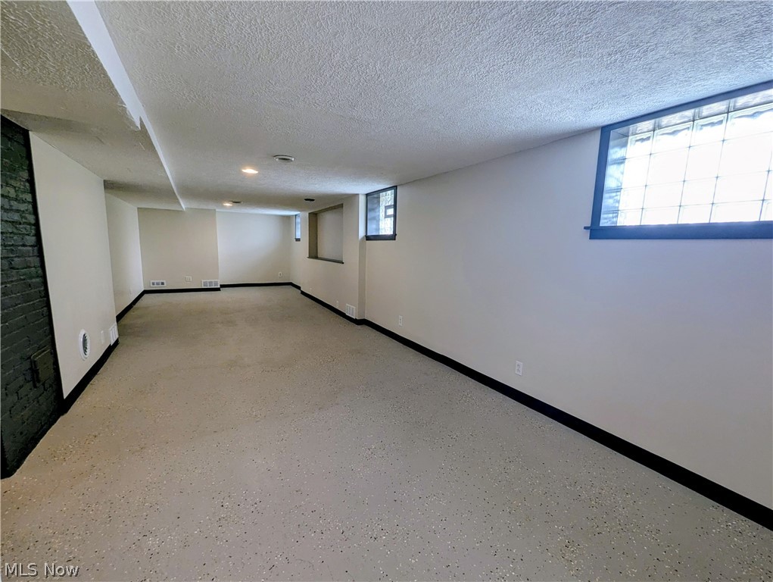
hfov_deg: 106.1
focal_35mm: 13
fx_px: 291
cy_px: 291
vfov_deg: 90.0
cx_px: 386
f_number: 2.2
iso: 45
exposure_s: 1/44.1
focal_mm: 1.95
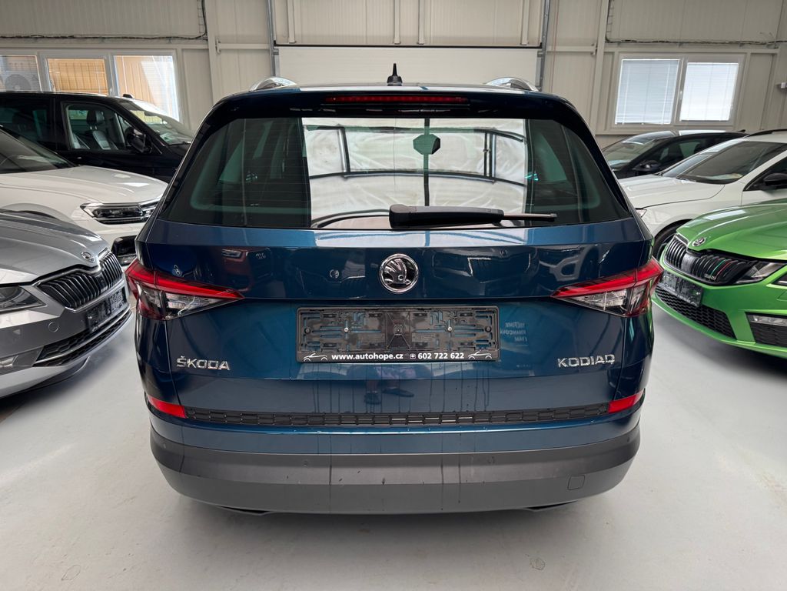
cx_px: 394
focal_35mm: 24
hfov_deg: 71.6
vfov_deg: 56.8
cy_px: 296
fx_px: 546
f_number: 1.78
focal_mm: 6.76
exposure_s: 1/121
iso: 200
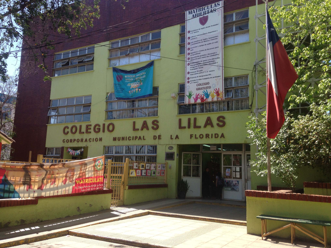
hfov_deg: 55.4
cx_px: 166
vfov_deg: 42.9
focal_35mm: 33
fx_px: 316
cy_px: 124
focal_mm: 4.12
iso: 50
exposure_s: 1/577
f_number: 2.4
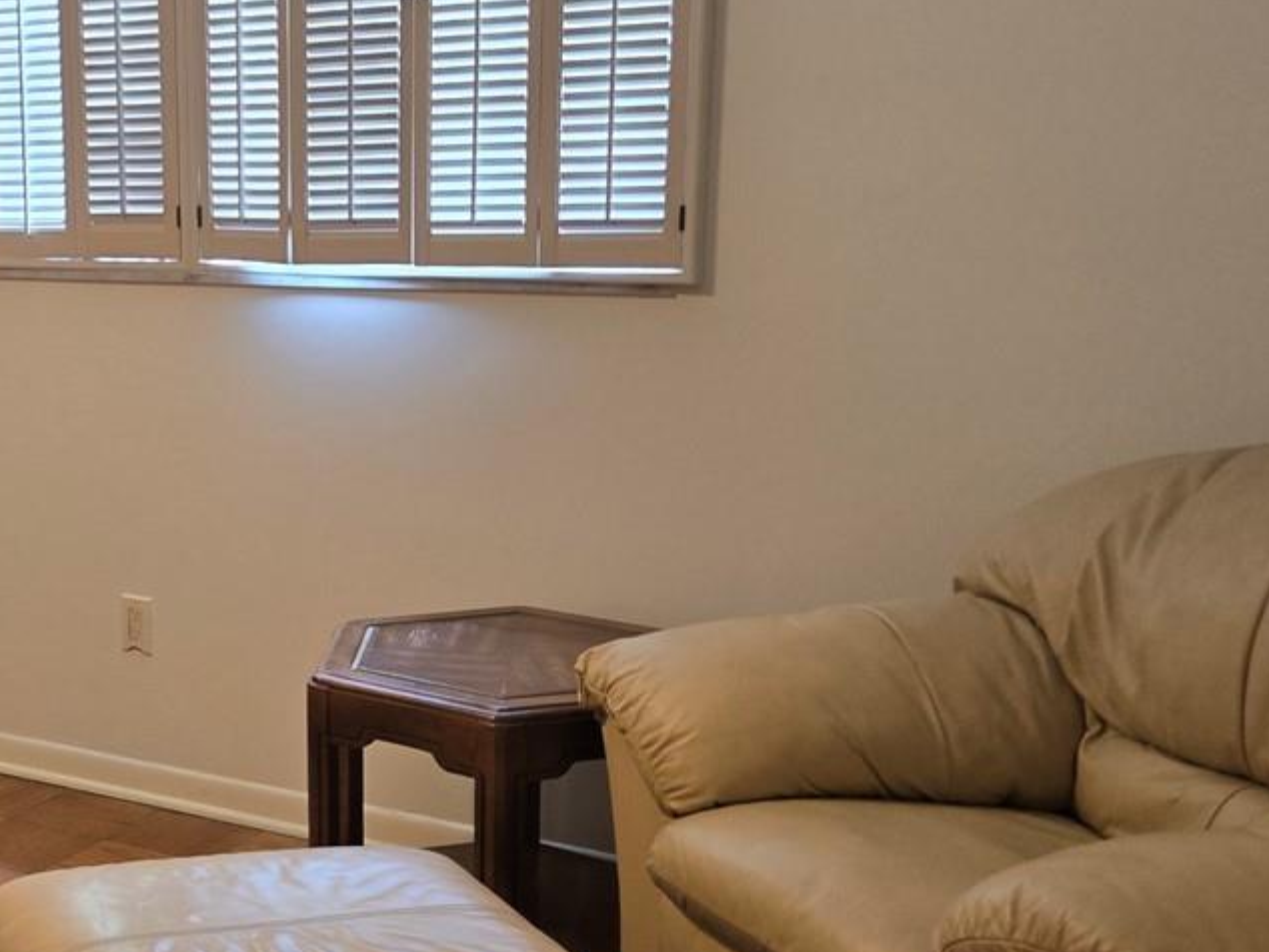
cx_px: -82
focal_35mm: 58
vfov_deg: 25.2
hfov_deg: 30.2
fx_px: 2127
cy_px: 550
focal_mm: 5.4
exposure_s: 1/61
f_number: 1.8
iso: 100
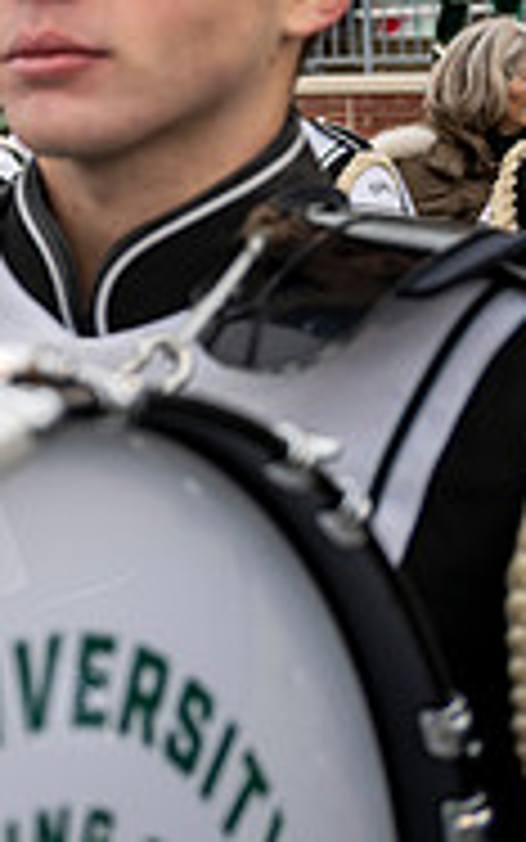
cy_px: 43
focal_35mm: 76
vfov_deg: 26.0
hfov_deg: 14.1
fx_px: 1742
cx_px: -566
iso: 160
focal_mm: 24
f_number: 2.8
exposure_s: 1/500
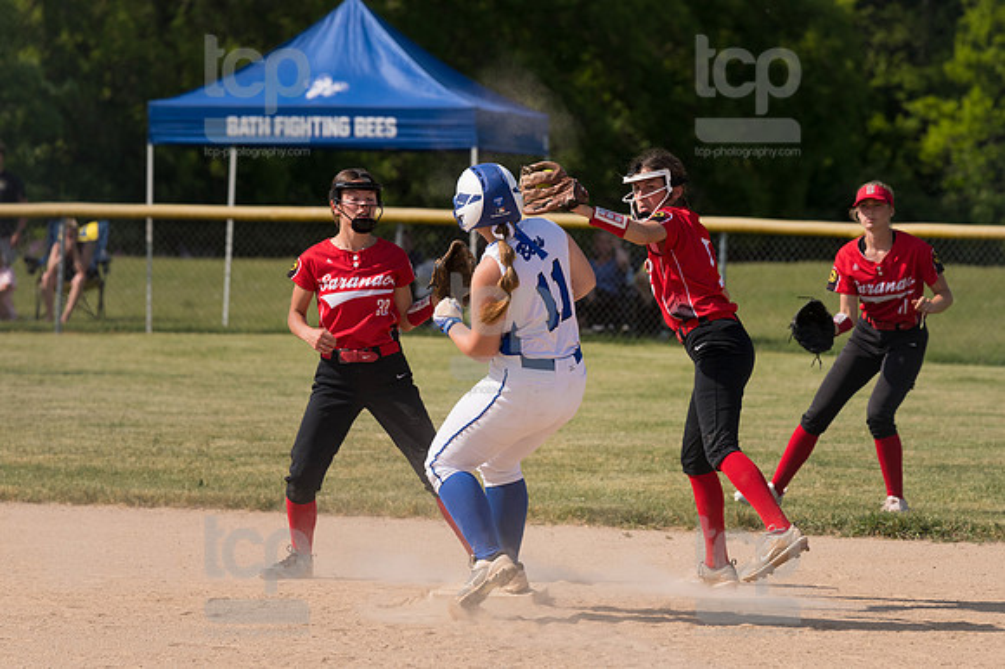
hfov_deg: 7.2
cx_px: 502
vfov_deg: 4.8
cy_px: 334
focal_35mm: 285
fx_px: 7951
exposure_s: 1/1600
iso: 250
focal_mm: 190
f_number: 5.6
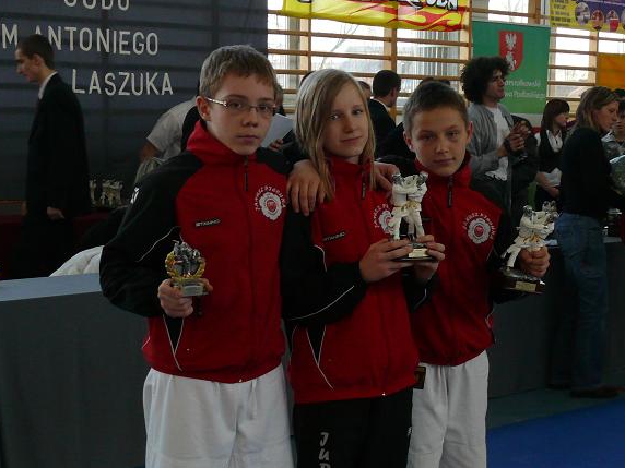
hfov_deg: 25.9
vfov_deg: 19.6
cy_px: 320
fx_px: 1354
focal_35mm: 75
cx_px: 397
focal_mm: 9.8
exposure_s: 1/100
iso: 200
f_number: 3.2
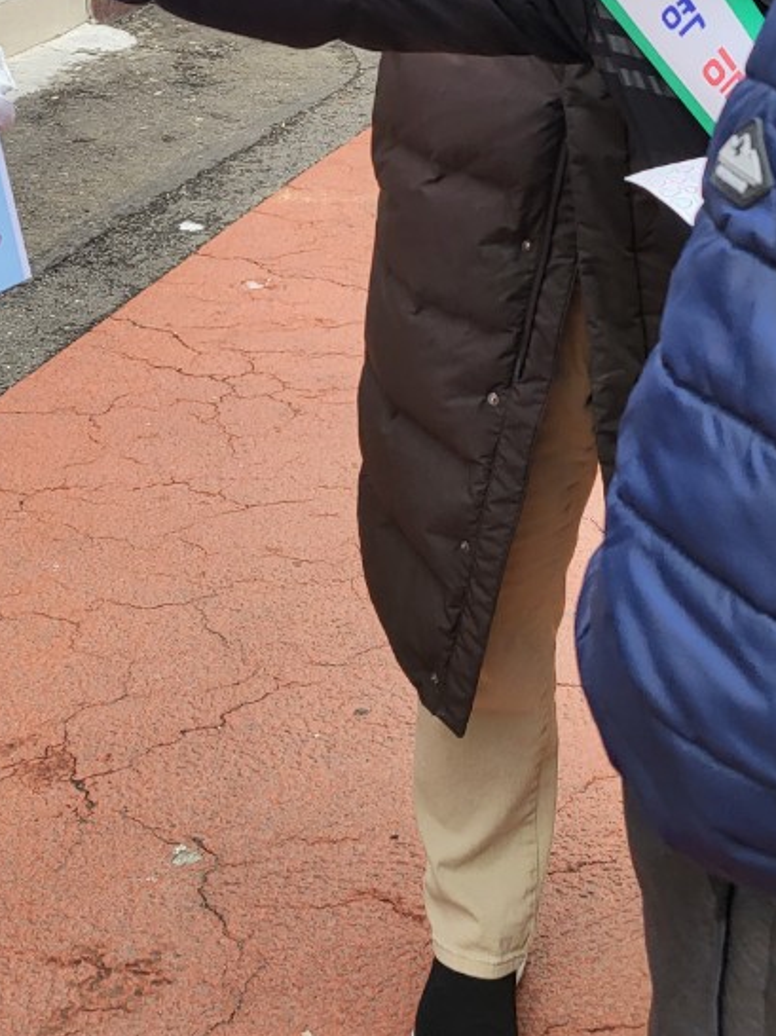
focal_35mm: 61
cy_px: -21
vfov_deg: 29.4
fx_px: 1825
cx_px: 340
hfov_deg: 24.0
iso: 50
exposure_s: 1/370
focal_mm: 4.25
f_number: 1.8
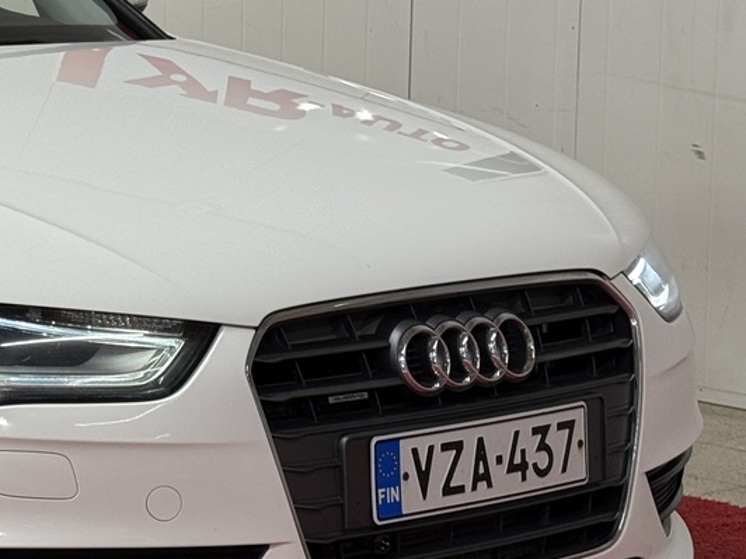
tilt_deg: -6.2
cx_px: -192
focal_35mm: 130
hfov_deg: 14.6
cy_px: 193
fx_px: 2802
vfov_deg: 11.4
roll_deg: +0.5
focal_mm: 6.76
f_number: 1.78
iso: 64
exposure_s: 1/123
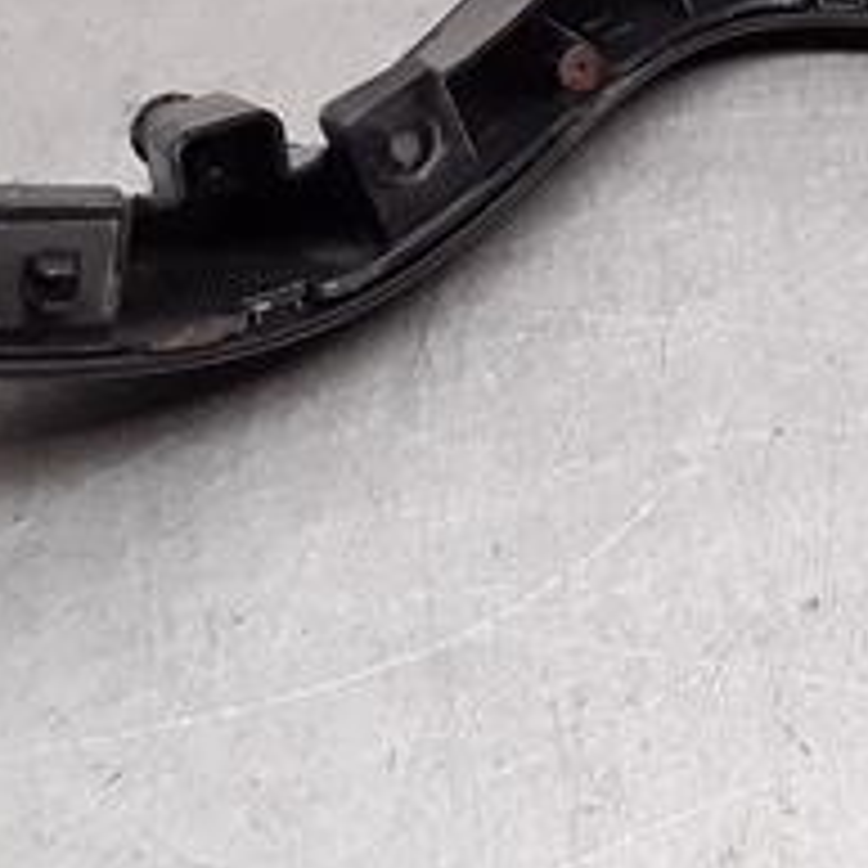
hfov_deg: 20.6
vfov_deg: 20.0
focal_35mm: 82
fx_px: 2326
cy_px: -126
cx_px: 805
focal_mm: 2.91
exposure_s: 1/100
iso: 100
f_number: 1.9
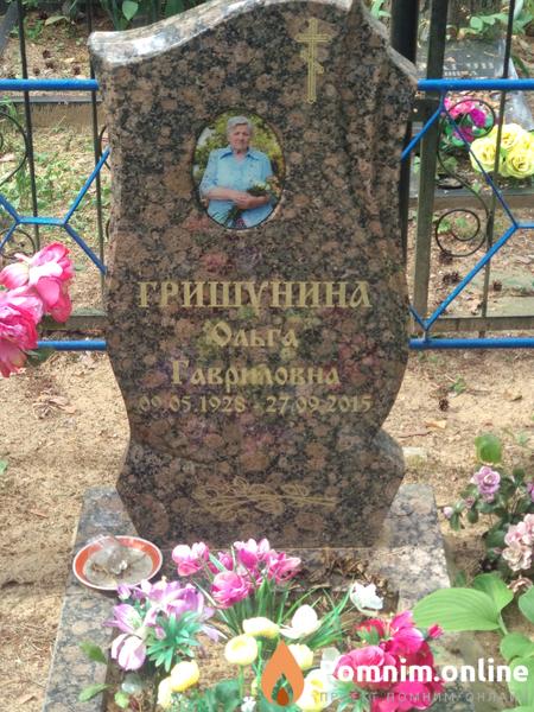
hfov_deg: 28.0
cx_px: 267
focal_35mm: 52
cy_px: 356
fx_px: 1070
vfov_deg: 36.8
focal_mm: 5.99
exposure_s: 1/60
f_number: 2.6
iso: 200
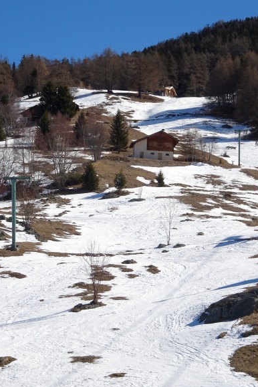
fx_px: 989
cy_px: 190
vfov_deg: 22.1
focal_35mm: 92
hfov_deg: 14.9
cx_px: 104
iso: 80
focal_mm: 10.95
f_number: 4.5
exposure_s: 1/1000
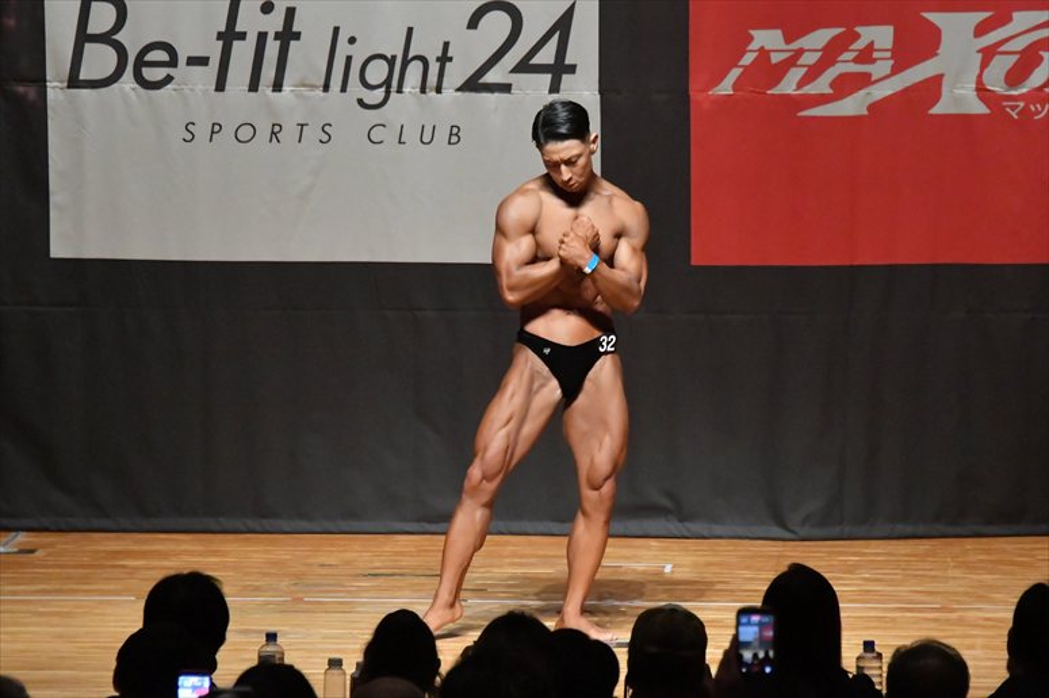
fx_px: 7427
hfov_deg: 8.1
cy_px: 349
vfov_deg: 5.4
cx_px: 524
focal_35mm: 255
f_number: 5.6
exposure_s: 1/400
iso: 12800
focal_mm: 170
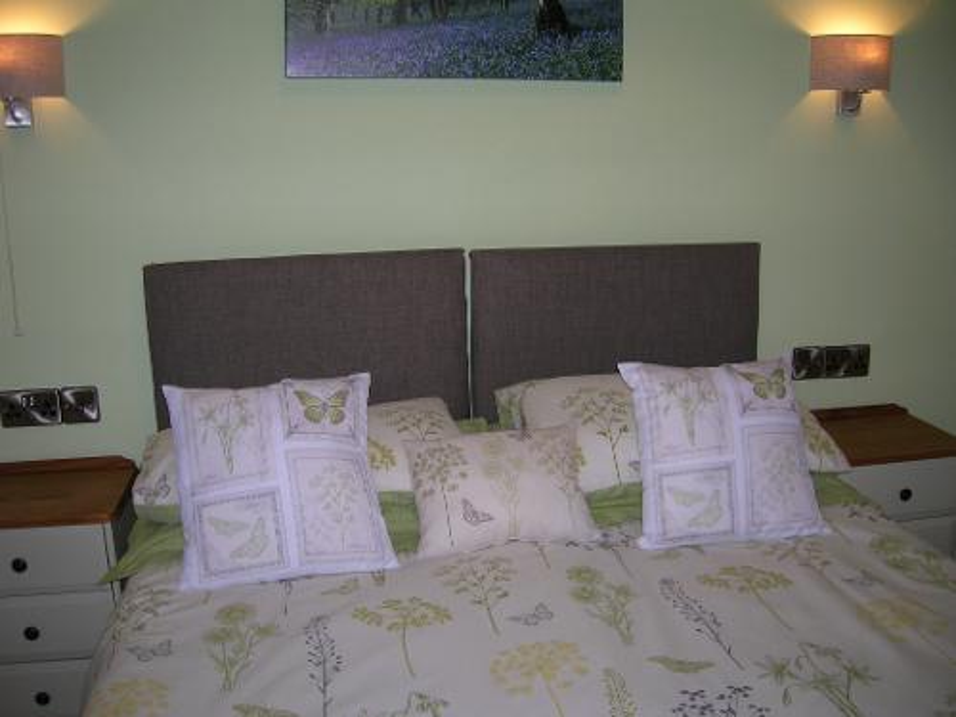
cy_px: 358
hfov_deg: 54.0
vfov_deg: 41.8
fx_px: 939
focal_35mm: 34
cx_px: 478
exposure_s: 1/60.1
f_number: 2.9
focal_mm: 5.7
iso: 50
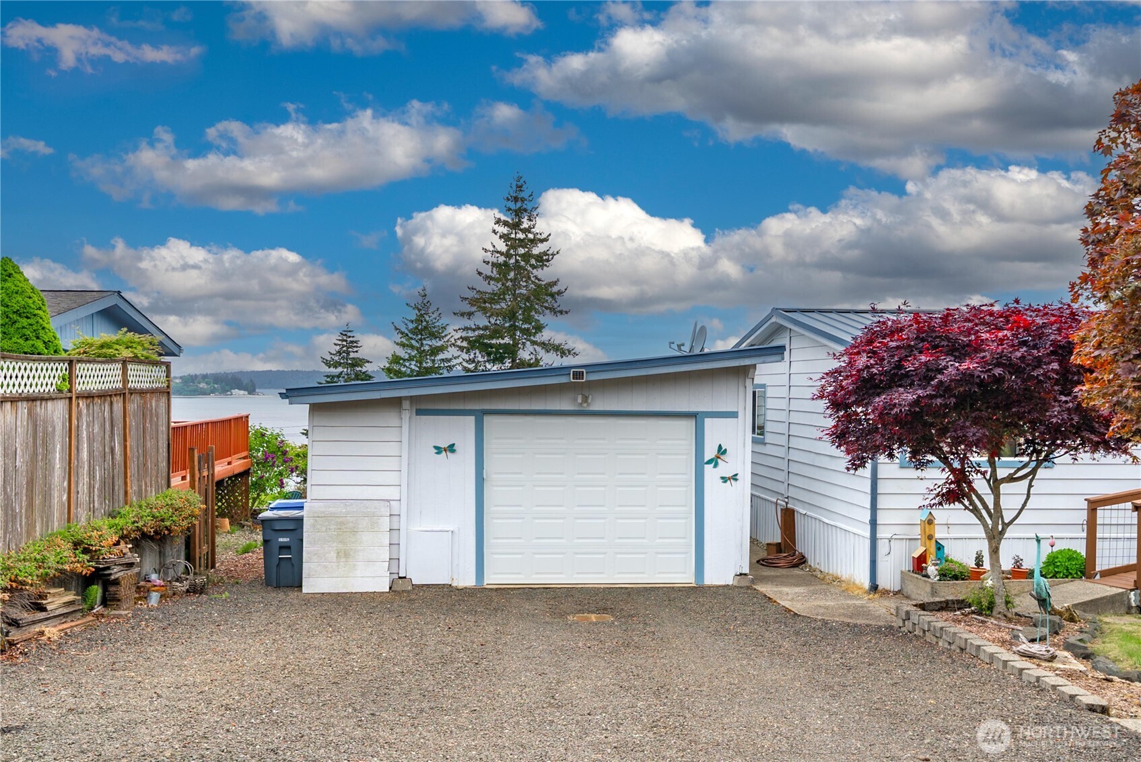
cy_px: 381
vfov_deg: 53.2
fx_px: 761
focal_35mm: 24
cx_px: 570
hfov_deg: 73.7
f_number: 8
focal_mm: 24
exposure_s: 1/60
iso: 80
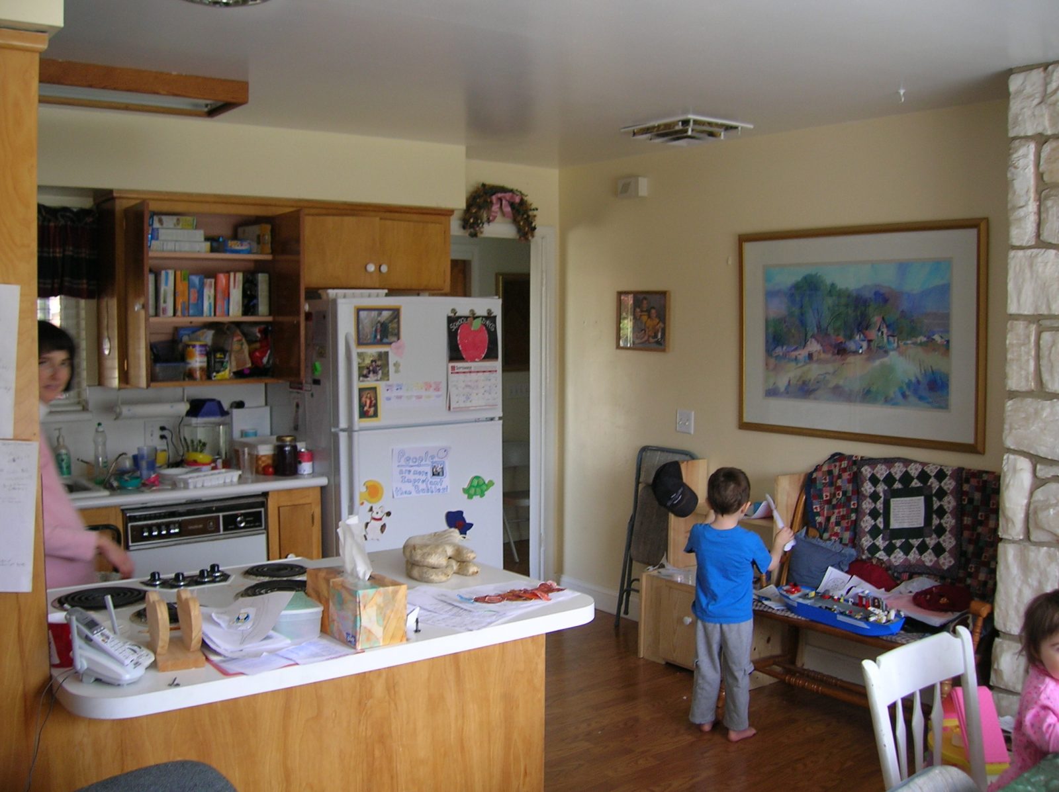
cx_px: 530
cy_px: 396
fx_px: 1039
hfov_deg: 54.0
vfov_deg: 41.7
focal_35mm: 34
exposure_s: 1/37
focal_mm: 5.7
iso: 50
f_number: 2.9
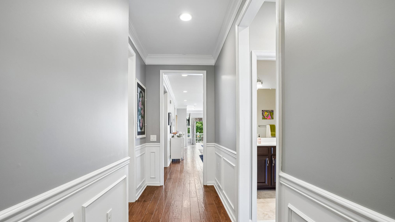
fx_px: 178
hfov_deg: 95.9
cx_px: 196
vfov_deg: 63.5
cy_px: 130
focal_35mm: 17
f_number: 8
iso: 100
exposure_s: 1/3.33
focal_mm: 16
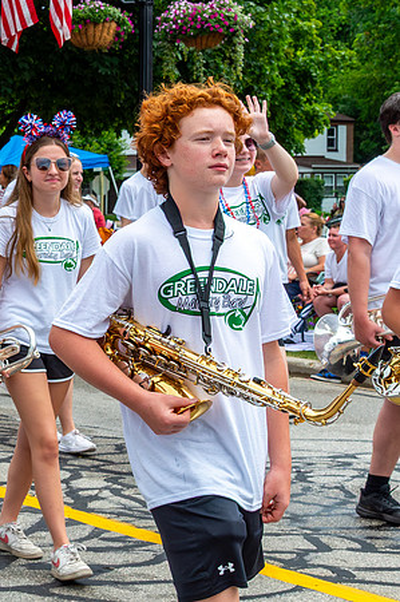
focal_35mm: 87
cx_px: -242
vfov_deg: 23.3
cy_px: 198
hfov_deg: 14.4
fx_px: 1454
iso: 1250
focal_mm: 38
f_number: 10
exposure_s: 1/1600
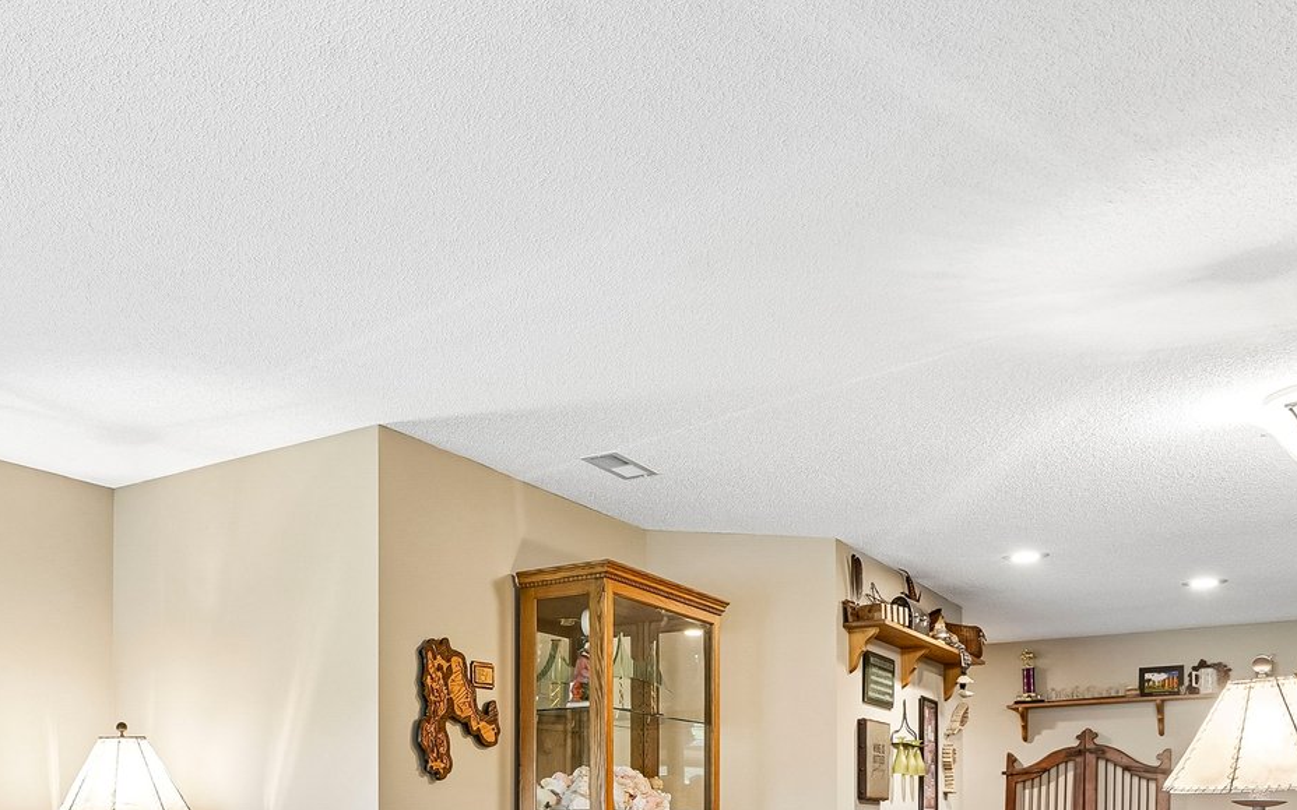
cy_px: 839
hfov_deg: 52.3
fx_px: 1273
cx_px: 373
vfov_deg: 32.1
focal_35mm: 36
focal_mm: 16
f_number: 8
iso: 400
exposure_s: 1/2.5
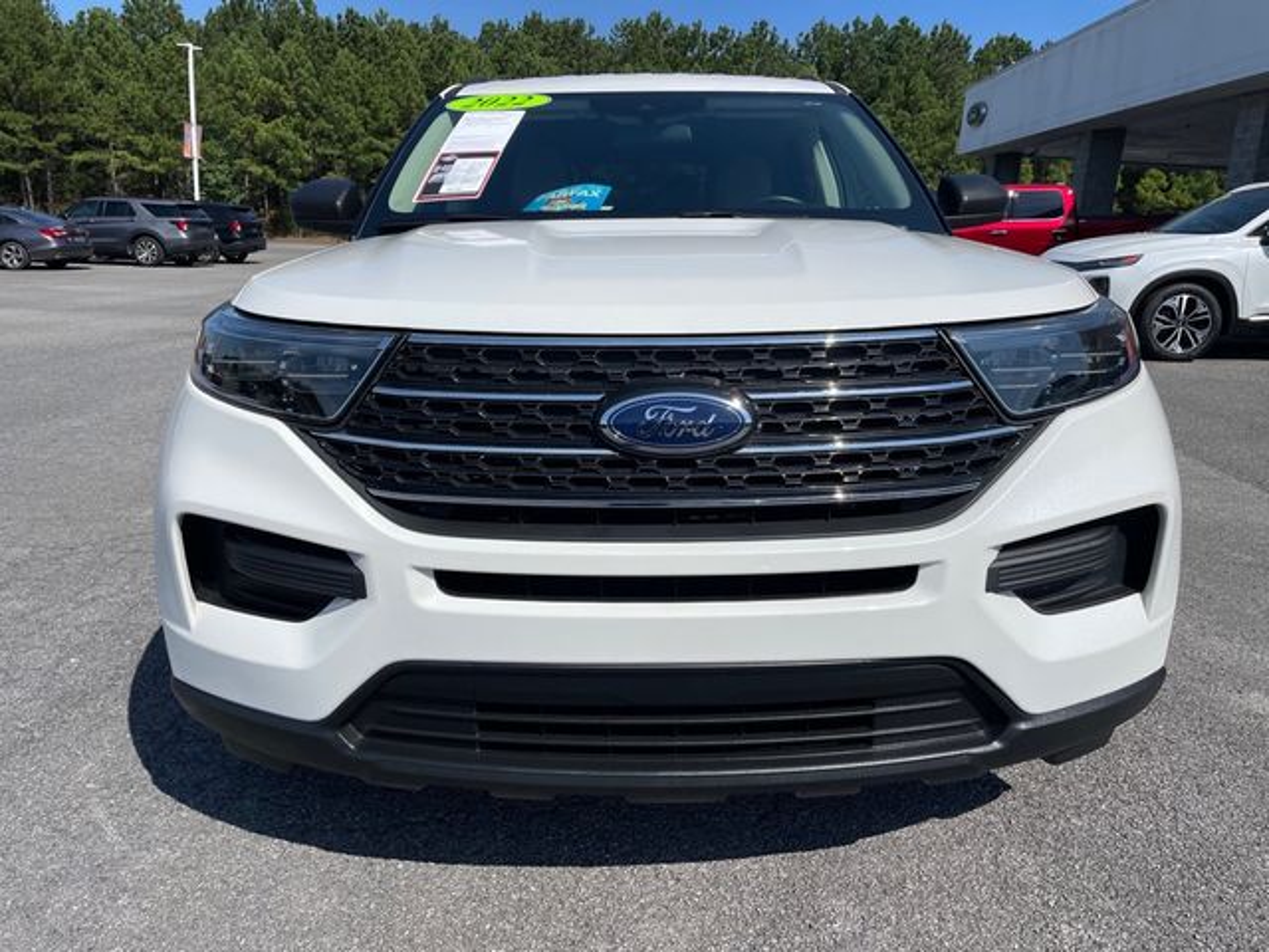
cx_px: 634
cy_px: 476
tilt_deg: -14.1
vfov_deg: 53.1
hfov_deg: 67.3
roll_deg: -2.4
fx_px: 953
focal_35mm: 26
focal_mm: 4.2
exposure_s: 1/7813
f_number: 1.6
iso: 32
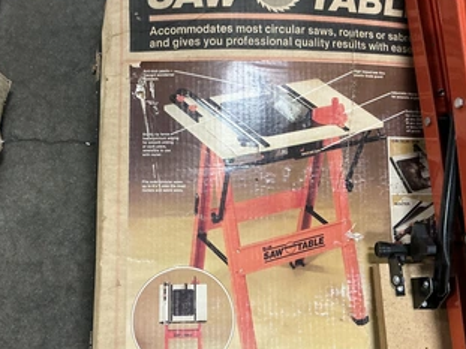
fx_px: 484
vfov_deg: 39.6
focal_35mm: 36
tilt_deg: -75.1
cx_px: 210
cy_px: 190
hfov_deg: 51.3
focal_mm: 3
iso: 160
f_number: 1.8
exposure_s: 1/60
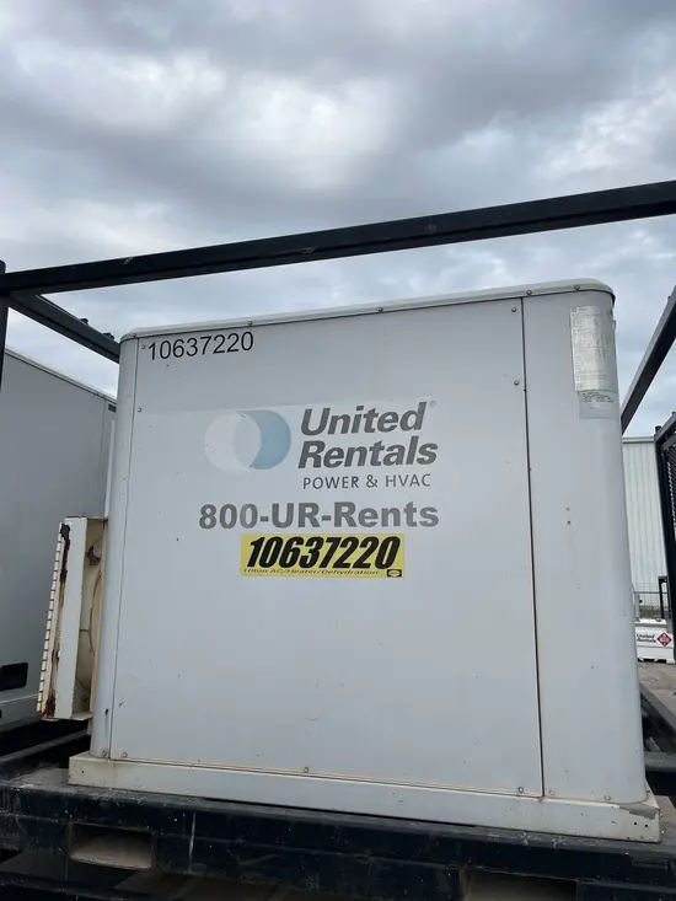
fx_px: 677
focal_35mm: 26
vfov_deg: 67.3
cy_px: 450
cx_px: 338
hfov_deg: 53.1
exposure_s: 1/2463
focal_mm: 5.1
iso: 50
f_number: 1.6
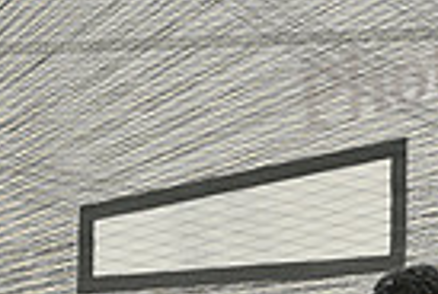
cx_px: 134
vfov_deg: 1.4
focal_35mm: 1015
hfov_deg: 2.0
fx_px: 12376
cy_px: 554
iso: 400
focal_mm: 240
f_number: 8
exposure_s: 1/800
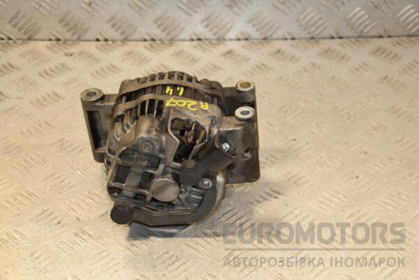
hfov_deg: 27.0
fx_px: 873
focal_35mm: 75
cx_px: 210
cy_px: 140
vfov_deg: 18.2
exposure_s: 1/200
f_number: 6.3
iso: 800
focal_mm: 50
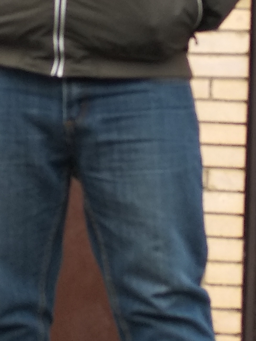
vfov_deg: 20.5
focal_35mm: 94
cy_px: 37
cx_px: 91
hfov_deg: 15.7
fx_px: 927
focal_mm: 3.81
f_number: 2.2
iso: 100
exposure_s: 1/419
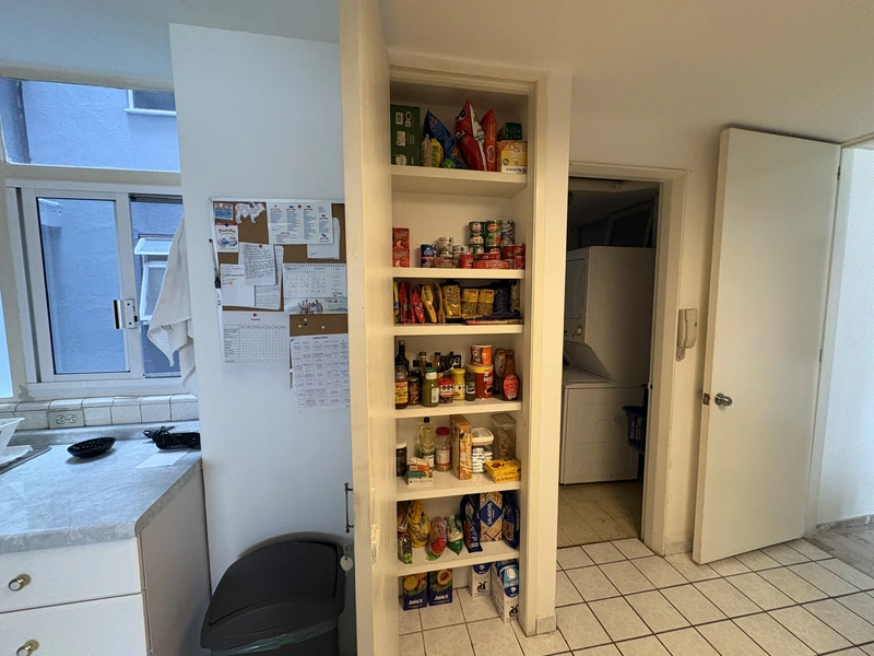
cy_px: 328
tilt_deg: -4.2
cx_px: 437
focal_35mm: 14
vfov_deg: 85.7
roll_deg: +0.7
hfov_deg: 102.1
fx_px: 353
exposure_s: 1/60
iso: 320
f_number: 2.2
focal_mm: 2.22
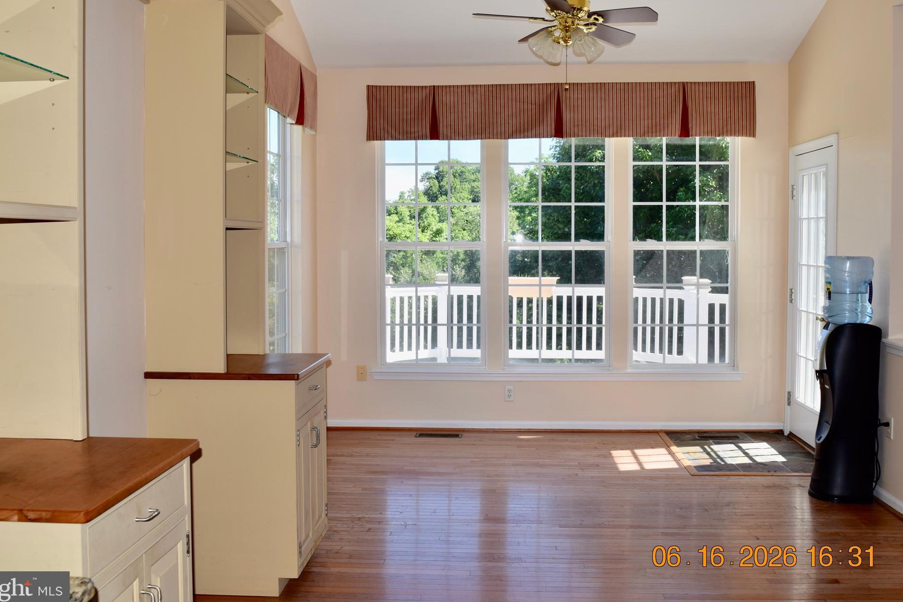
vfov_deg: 35.9
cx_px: 466
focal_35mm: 37
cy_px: 270
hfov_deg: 51.9
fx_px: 928
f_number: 6.3
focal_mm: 22
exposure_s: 1/160
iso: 100
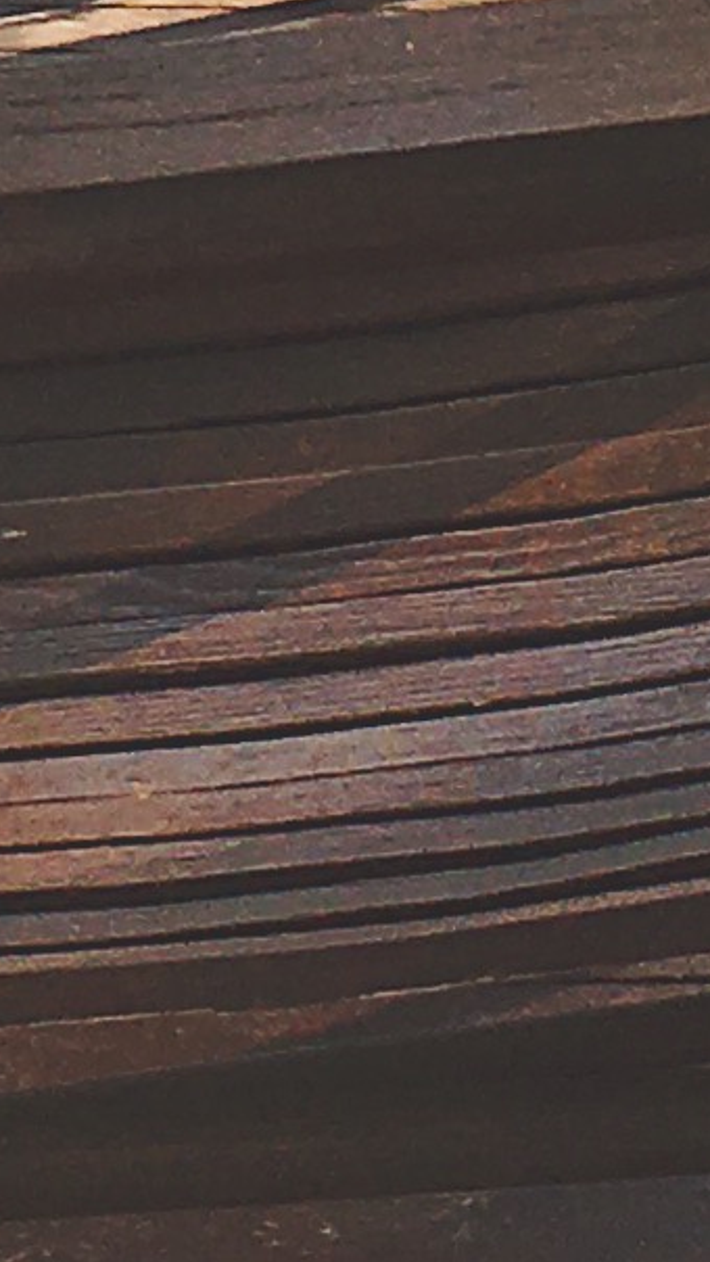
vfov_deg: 10.0
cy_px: -508
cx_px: 217
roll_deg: -3.8
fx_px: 7058
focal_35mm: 211
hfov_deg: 5.8
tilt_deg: -11.3
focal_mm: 4.15
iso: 25
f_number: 2.2
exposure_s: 1/481
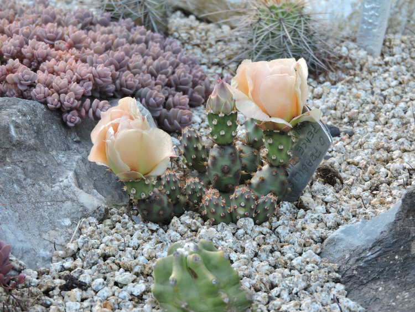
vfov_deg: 11.9
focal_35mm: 125
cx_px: 208
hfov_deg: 15.8
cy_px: 156
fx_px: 1499
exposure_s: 1/60
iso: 140
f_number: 5
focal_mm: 22.4
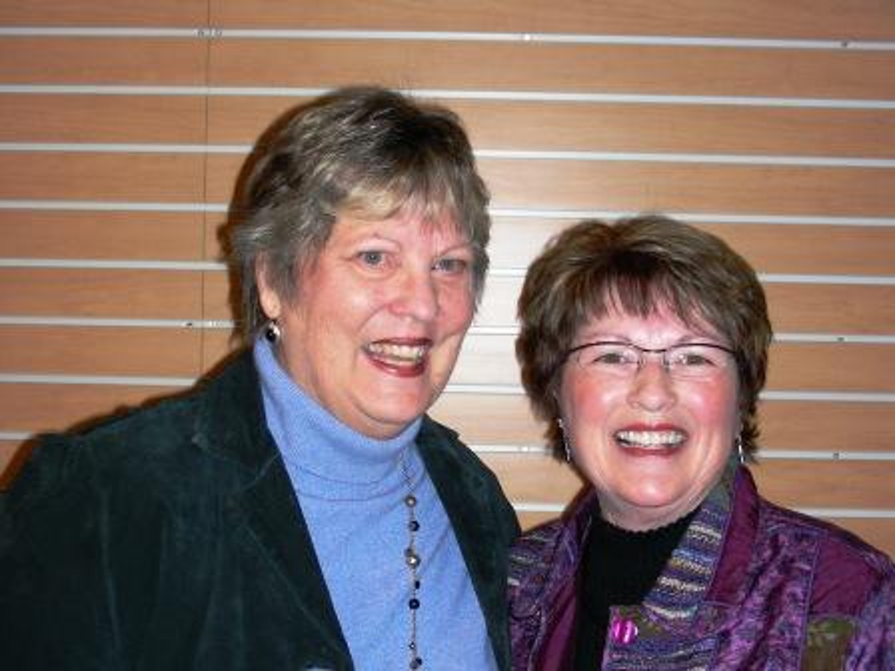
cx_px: 448
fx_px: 1500
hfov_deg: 33.2
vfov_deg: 25.2
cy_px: 336
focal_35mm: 58
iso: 50
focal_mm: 9.7
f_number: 3.5
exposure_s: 1/60.1
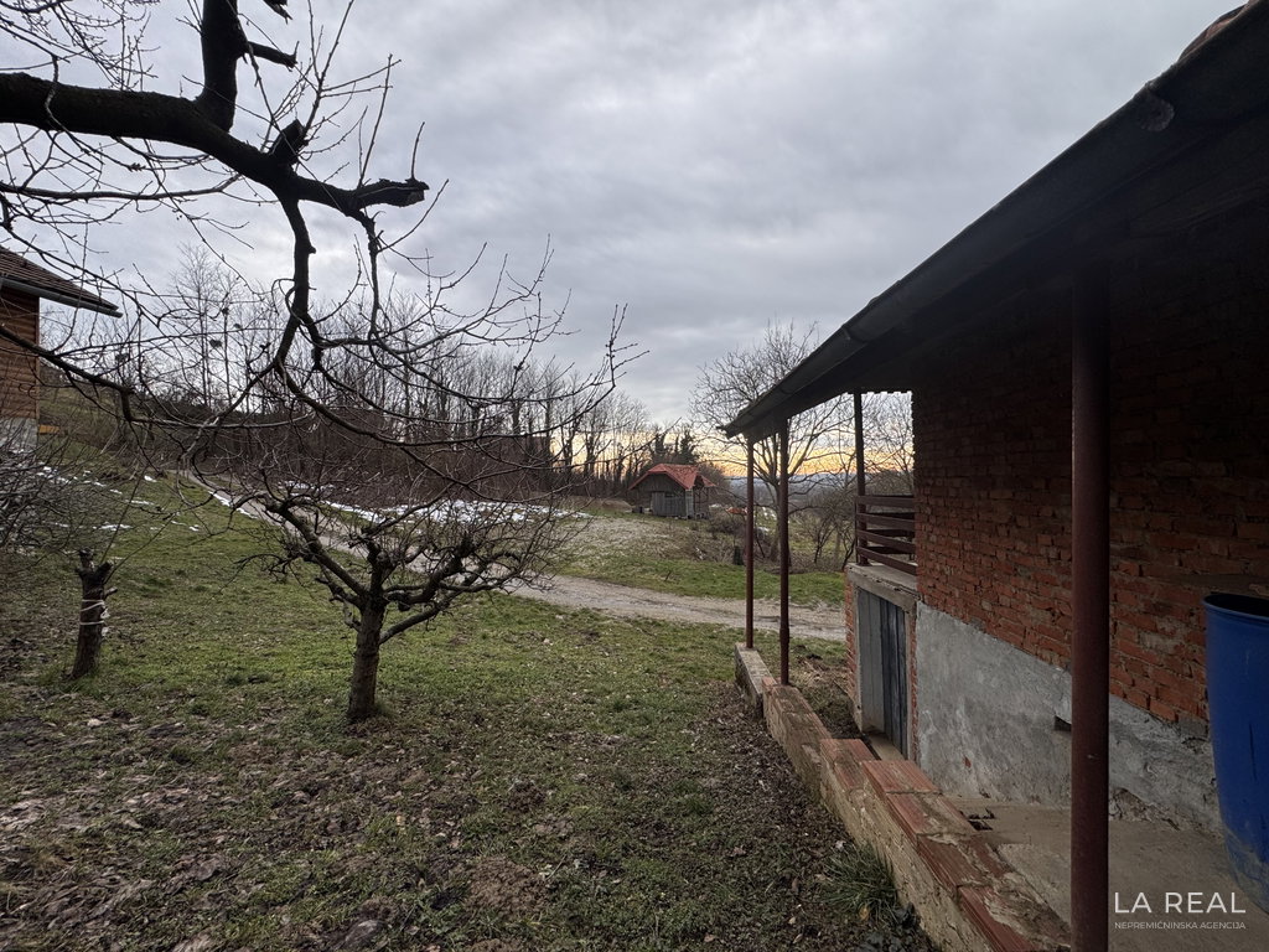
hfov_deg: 102.1
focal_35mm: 14
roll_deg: +1.2
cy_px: 476
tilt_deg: +1.5
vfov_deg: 85.7
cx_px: 634
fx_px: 513
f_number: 2.2
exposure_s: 1/430
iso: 40
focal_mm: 2.22
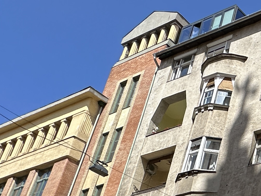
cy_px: 254
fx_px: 422
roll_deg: -0.8
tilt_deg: +22.1
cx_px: 416
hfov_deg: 24.4
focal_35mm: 56
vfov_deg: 23.2
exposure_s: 1/2174
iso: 40
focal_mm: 2.22
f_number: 2.2
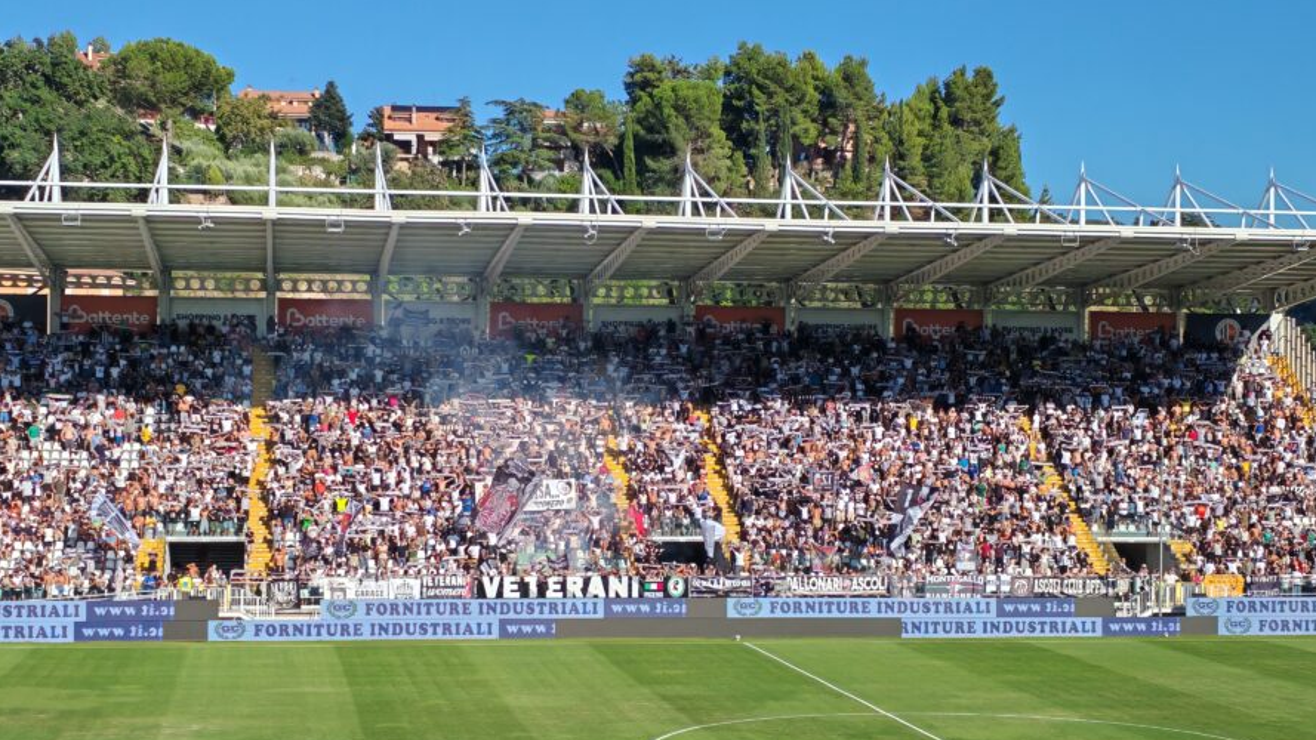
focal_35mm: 69
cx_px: 637
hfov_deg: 30.6
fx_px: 2408
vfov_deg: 17.5
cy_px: 440
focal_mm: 5.52
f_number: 1.95
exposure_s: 1/2300
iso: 50
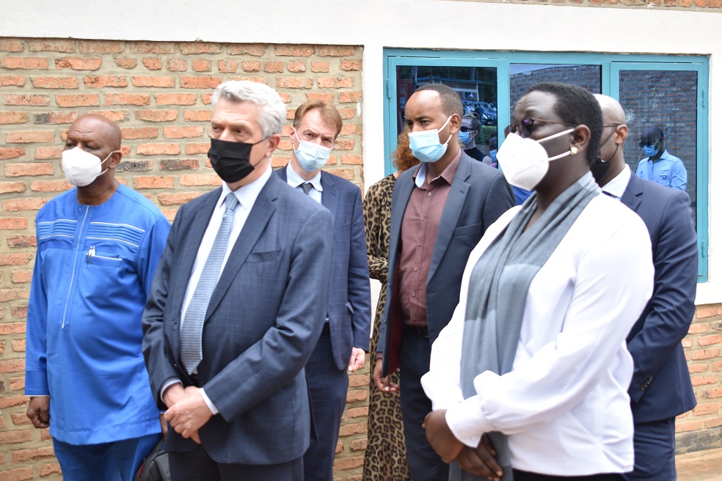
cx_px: 359
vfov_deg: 21.2
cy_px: 238
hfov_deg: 31.4
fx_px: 1283
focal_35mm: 64
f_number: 5
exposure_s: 1/60
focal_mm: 42
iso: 100
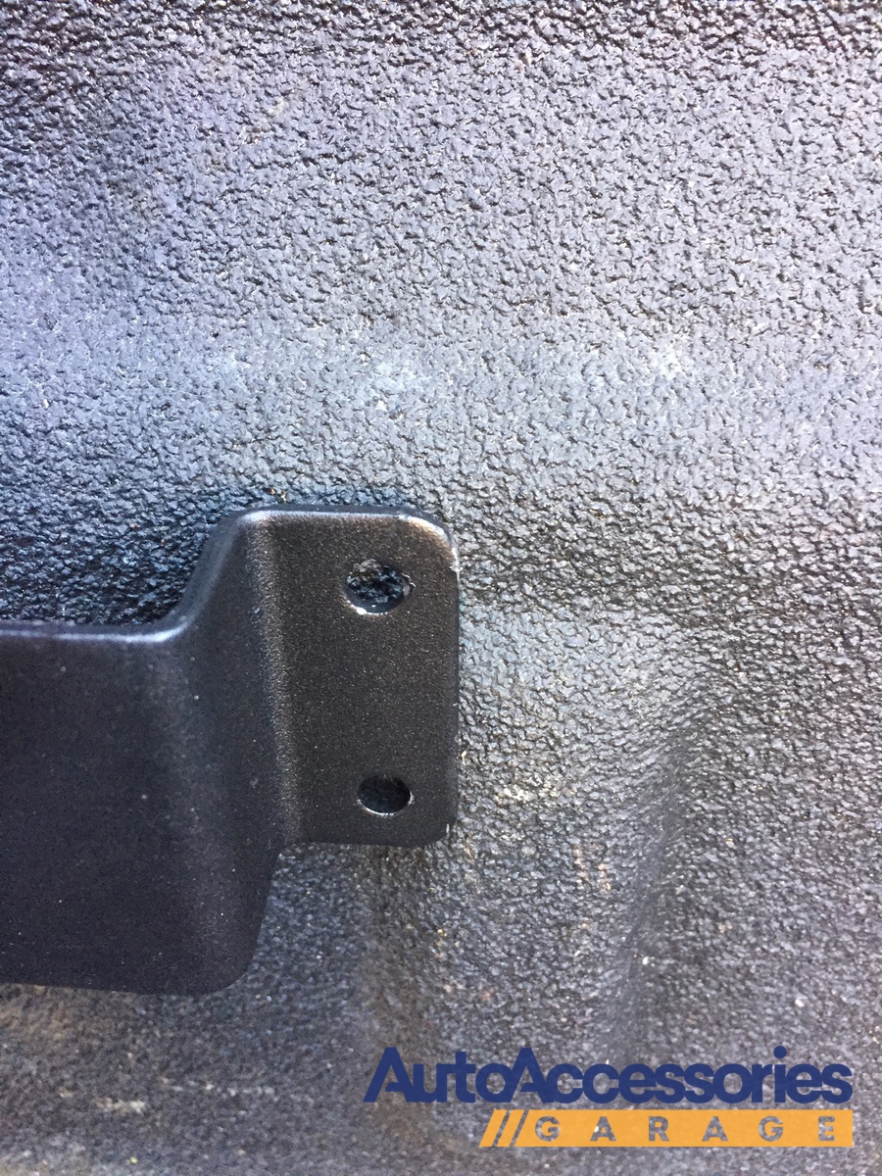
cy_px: 588
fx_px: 985
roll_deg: +2.3
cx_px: 441
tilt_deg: -34.8
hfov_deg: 48.2
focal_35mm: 29
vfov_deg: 61.7
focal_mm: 4.15
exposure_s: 1/30
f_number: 2.2
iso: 160
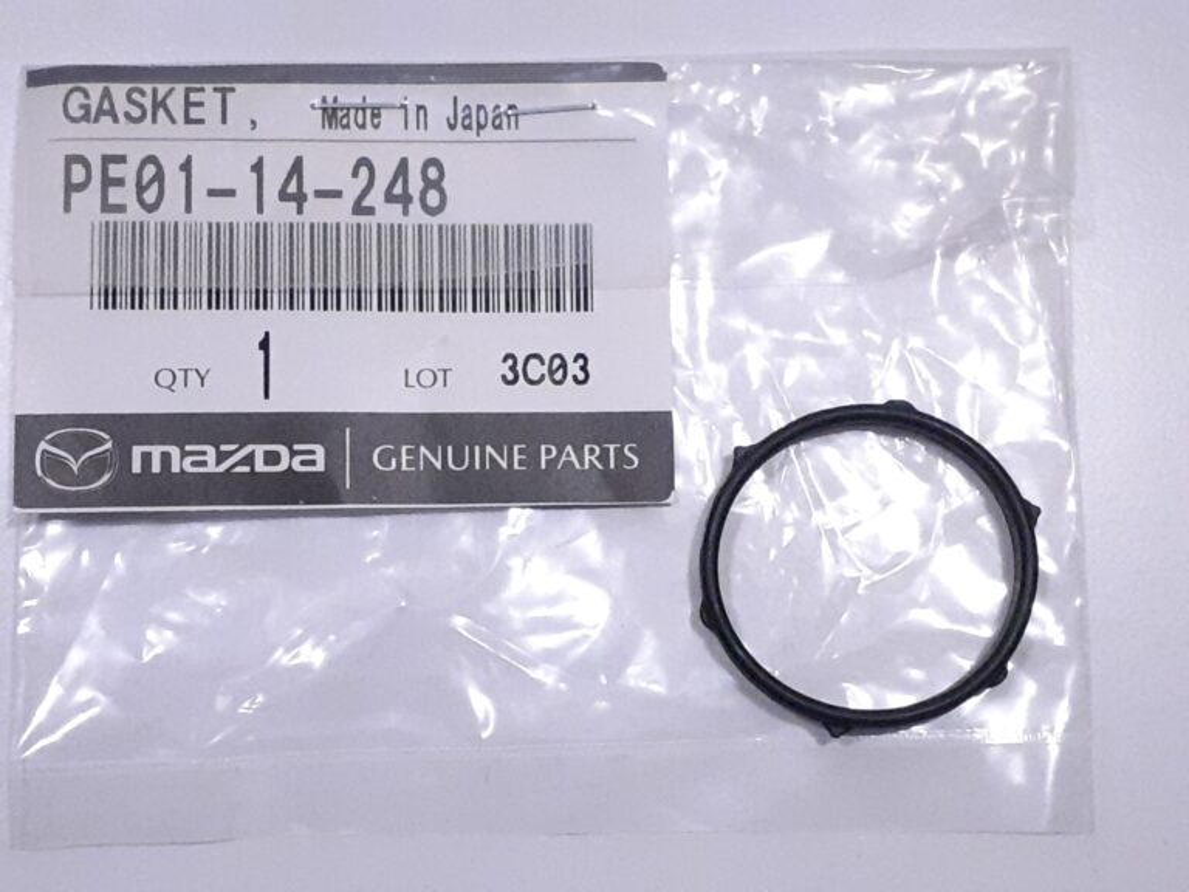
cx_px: 594
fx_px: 927
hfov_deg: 65.3
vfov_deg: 51.4
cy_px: 446
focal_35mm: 27
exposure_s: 1/720
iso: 800
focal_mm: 3.6
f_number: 1.9
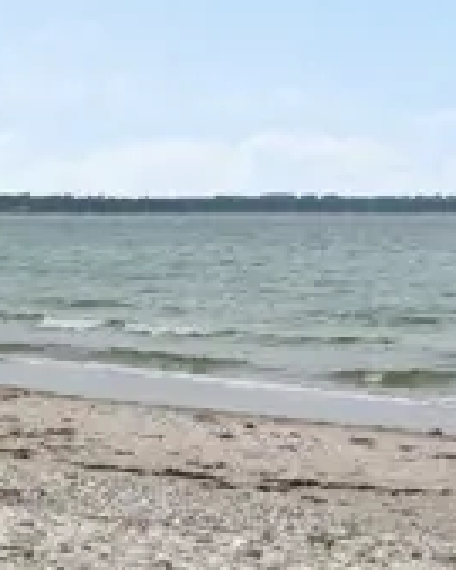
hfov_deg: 10.2
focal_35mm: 150
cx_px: 3
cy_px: 162
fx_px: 2533
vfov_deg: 12.8
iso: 200
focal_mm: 30
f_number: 8
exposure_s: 1/800
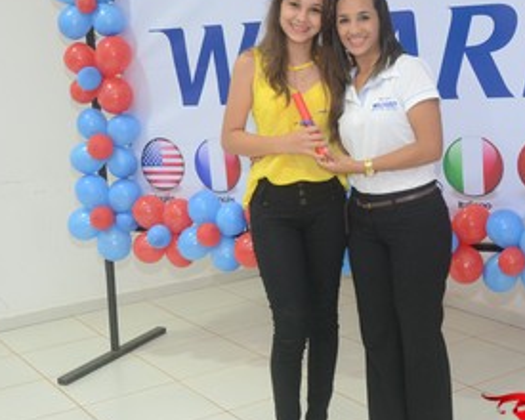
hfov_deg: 31.4
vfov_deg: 25.4
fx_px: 932
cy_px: 227
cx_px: 313
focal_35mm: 60
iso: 1600
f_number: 3.8
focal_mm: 26
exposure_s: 1/80
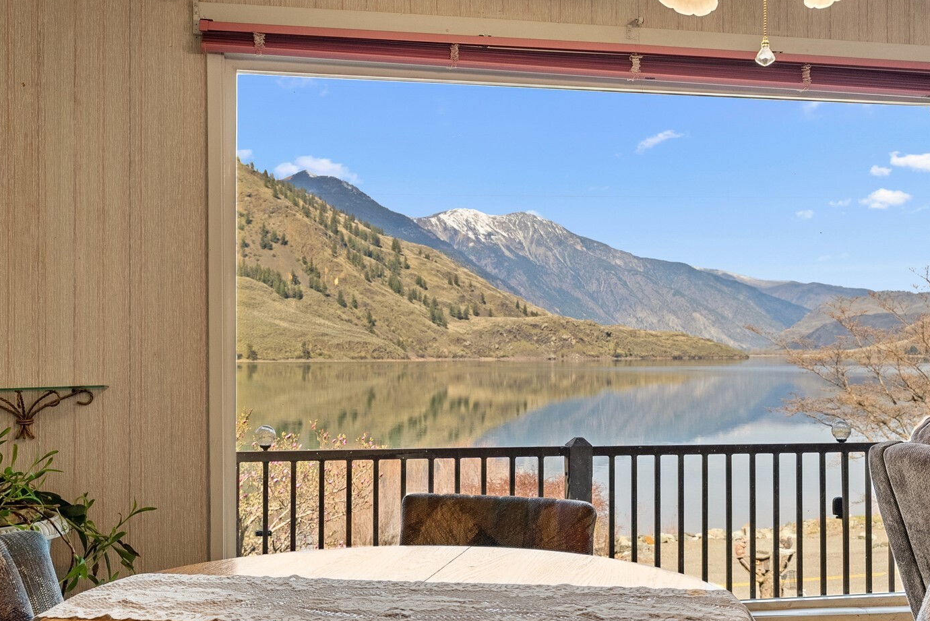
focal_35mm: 43
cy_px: 363
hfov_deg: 45.4
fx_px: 1111
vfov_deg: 31.1
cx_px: 467
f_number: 7.1
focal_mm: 35
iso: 320
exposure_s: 1/6
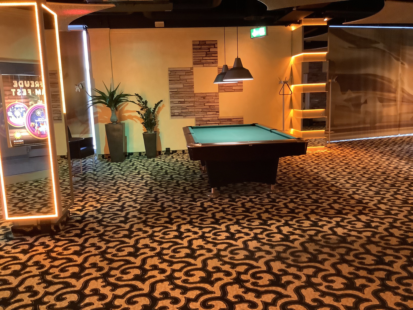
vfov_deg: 45.4
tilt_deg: -8.7
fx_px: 370
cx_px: 206
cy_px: 155
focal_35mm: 31
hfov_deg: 58.4
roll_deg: +2.2
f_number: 2.4
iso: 500
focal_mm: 3.3
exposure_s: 1/25
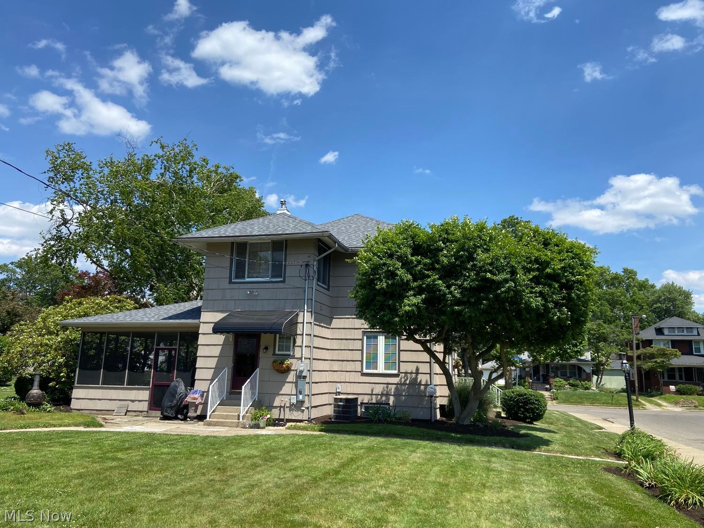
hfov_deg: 67.3
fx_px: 529
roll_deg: -1.6
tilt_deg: +11.9
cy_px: 264
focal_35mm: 26
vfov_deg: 53.1
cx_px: 352
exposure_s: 1/2315
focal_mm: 4.25
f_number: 1.8
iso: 32
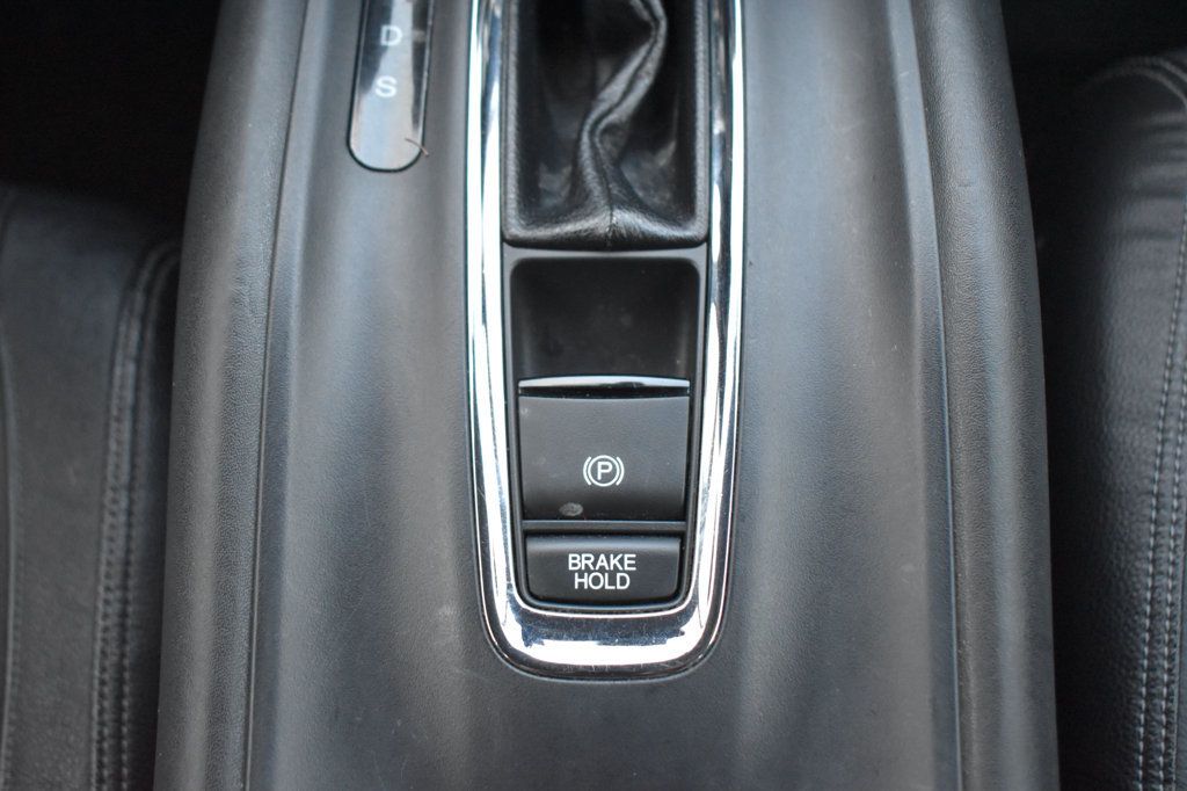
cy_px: 396
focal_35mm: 40
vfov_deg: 33.0
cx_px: 594
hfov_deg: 47.9
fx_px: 1335
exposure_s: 1/60
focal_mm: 27
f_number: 4
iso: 3200
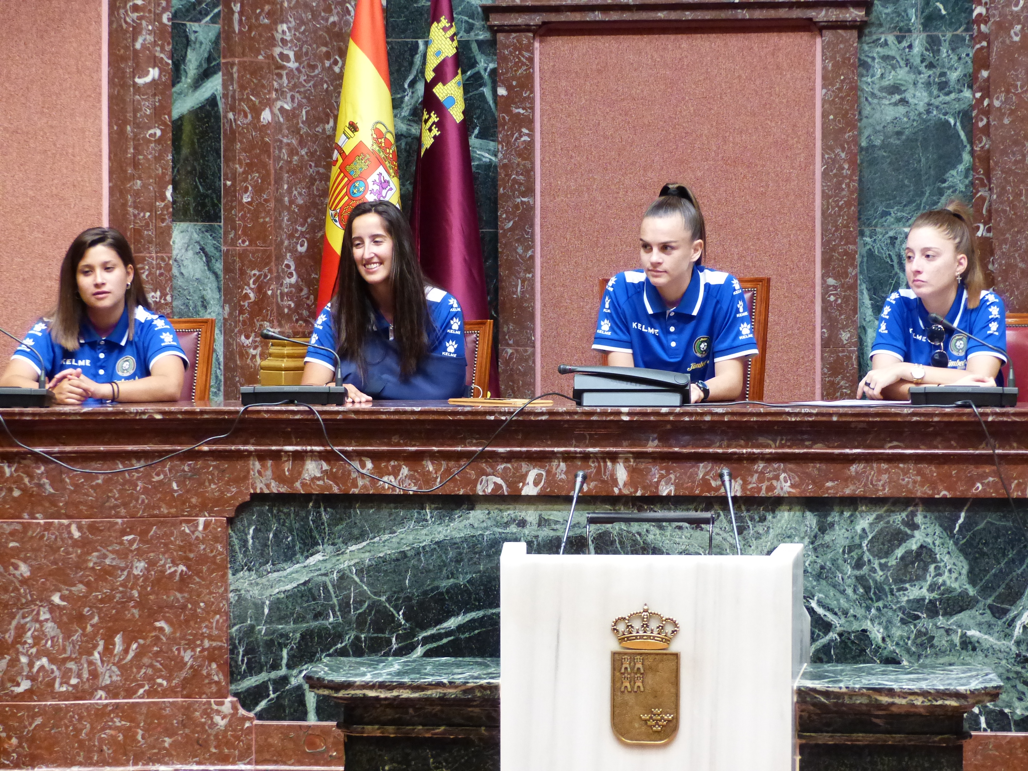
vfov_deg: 16.6
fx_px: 2643
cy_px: 386
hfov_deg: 22.0
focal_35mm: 89
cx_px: 514
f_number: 2.8
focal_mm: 16
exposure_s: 1/30
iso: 800
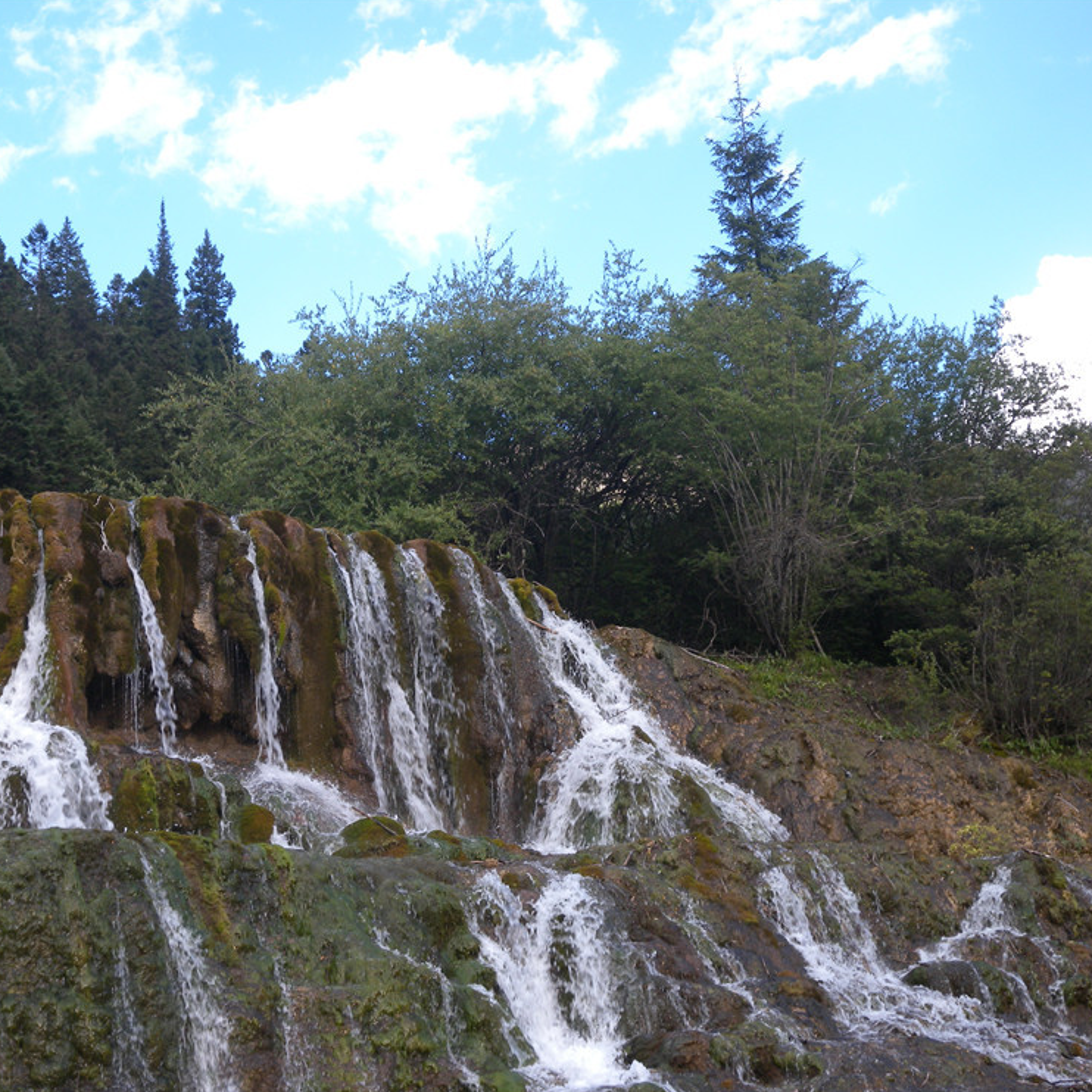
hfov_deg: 30.4
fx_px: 1999
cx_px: 409
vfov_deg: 30.6
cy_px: 545
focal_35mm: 56
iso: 64
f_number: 3.7
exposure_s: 1/122
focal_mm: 10
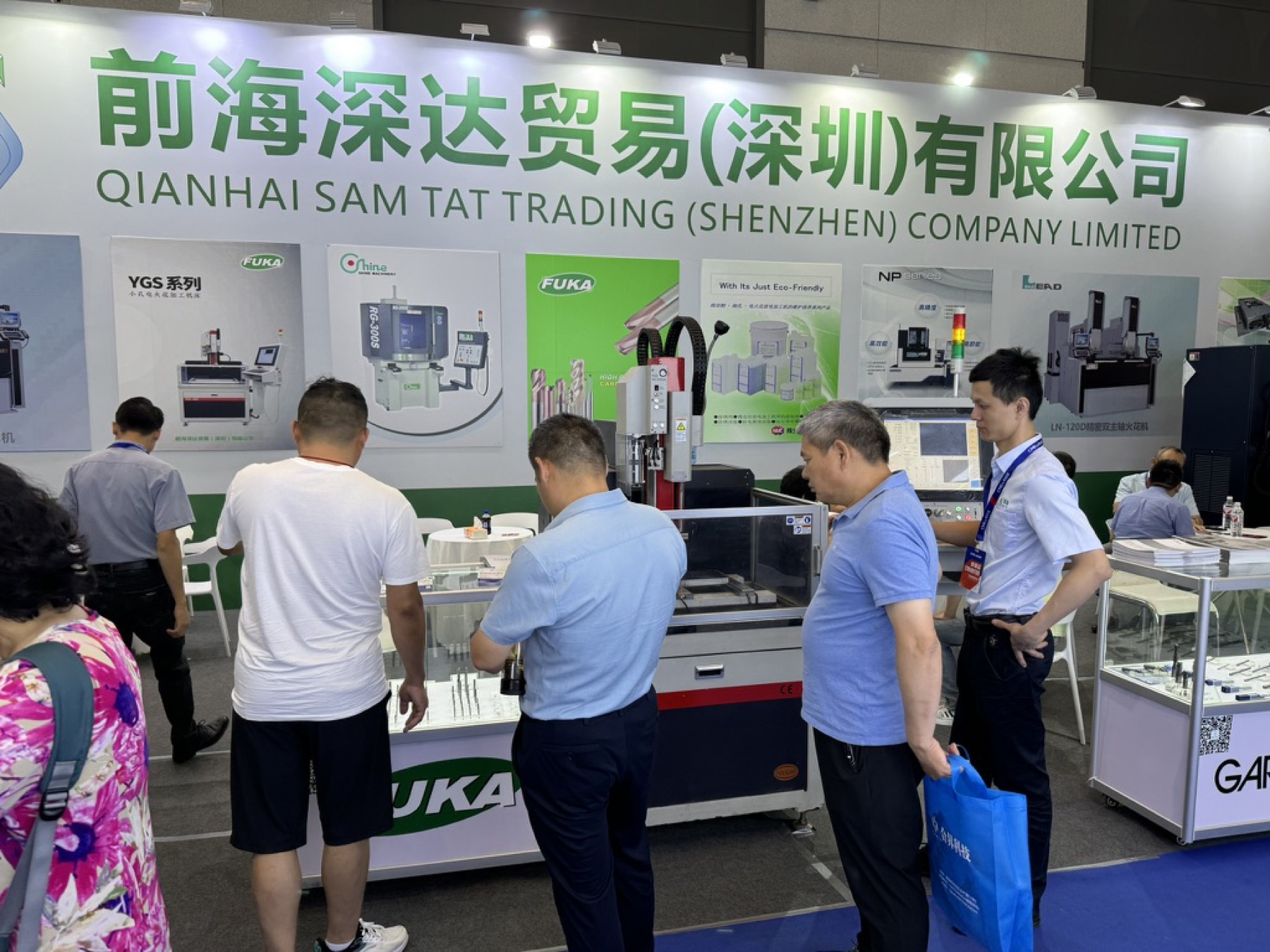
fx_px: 881
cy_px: 476
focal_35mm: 24
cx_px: 635
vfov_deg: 56.8
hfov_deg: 71.6
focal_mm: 6.76
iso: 64
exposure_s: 1/100
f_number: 1.78
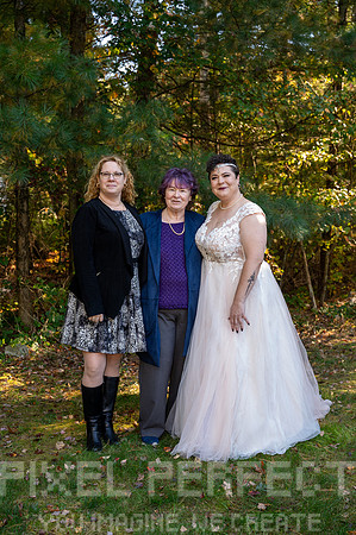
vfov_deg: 43.6
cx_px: 178
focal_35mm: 45
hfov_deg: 29.8
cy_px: 268
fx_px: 669
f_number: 4.5
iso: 1000
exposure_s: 1/200
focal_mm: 45
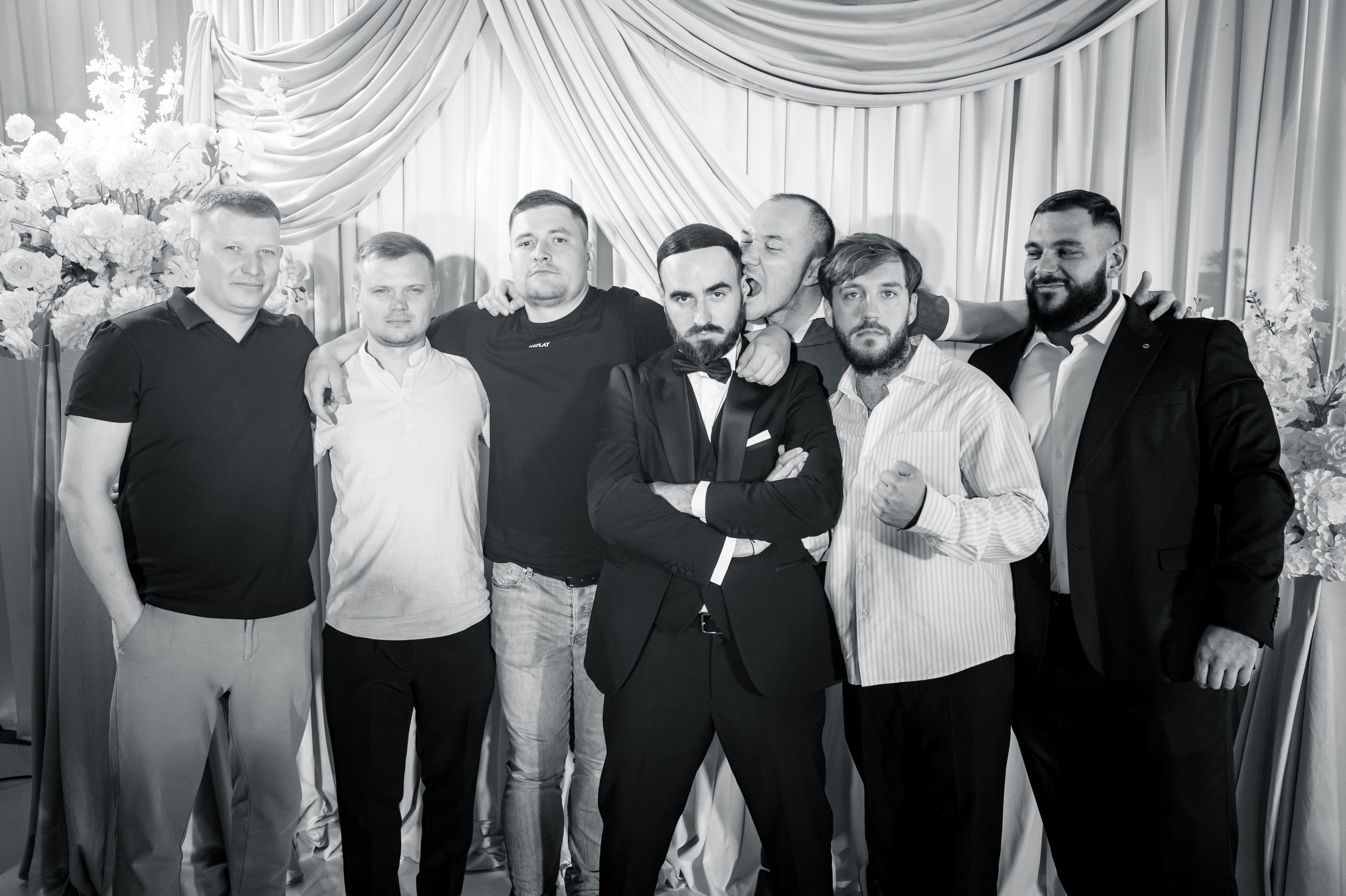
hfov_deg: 54.4
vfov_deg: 37.8
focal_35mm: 35
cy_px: 448
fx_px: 1308
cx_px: 673
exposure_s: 1/160
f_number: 4.5
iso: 500
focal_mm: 35
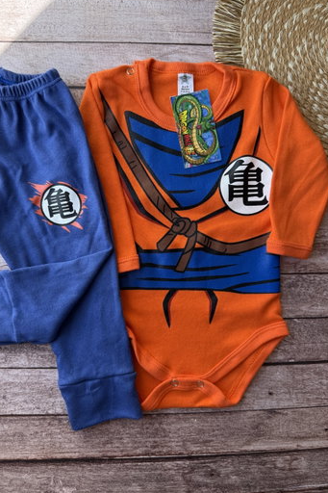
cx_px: 146
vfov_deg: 69.4
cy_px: 243
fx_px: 356
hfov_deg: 49.4
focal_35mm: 26
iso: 100
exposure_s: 1/342
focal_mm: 6.76
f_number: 1.78
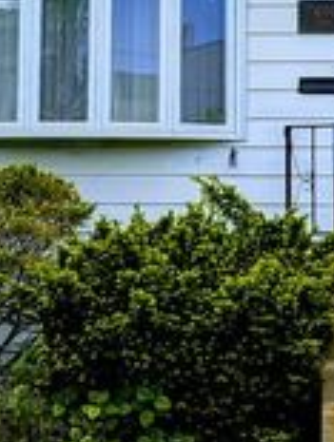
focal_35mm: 103
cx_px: 291
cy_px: 124
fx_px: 1320
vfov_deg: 18.9
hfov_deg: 14.3
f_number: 1.7
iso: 29
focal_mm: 4.53
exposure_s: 1/2227
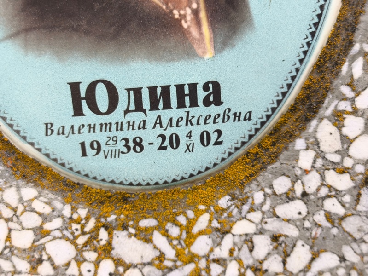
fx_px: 532
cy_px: 138
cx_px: 184
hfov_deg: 38.2
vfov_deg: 29.1
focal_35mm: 50
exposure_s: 1/123
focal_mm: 4.71
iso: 50
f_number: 1.7
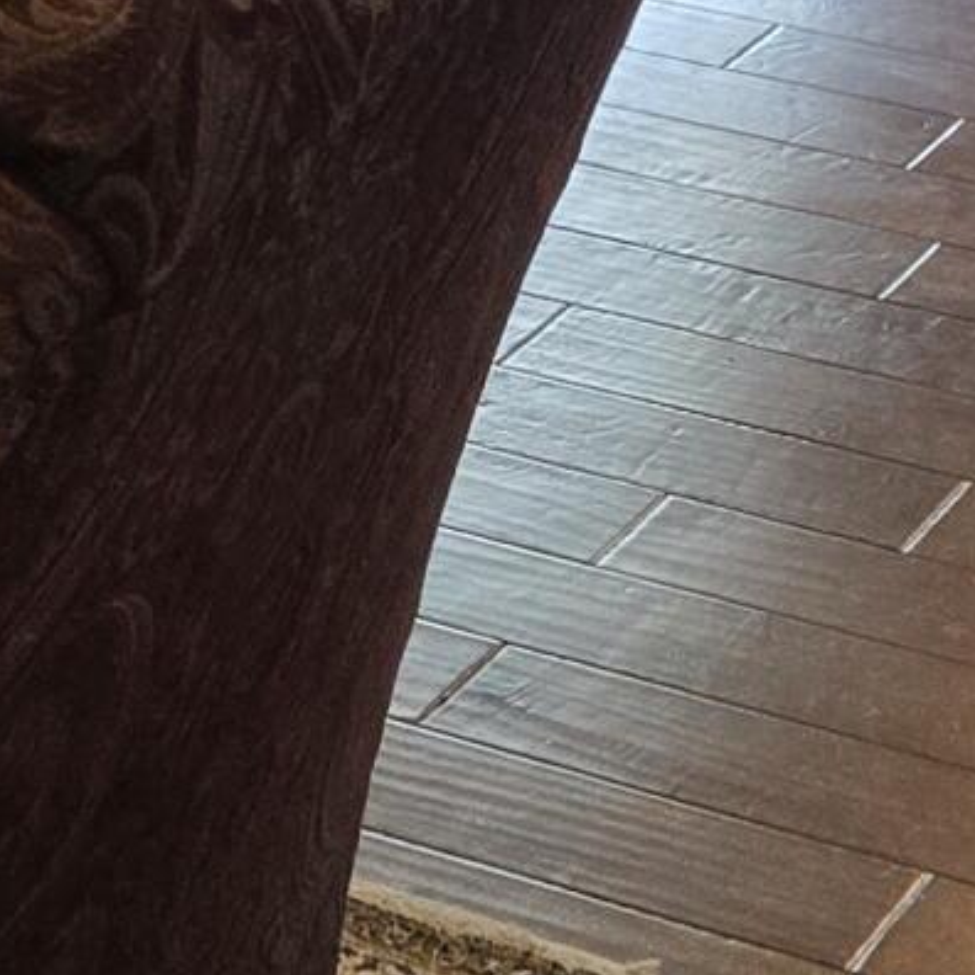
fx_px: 4907
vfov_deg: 10.0
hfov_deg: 11.3
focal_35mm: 154
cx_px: 478
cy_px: -1332
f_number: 1.8
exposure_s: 1/120
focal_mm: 5.4
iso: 200
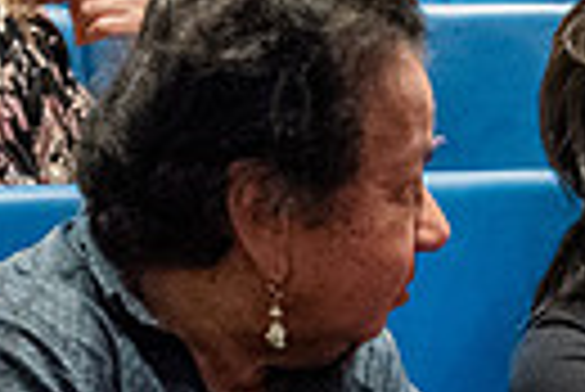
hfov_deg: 6.4
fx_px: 5157
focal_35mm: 317
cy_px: 401
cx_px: 853
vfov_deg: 4.3
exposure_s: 1/200
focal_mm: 52
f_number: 4
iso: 6400
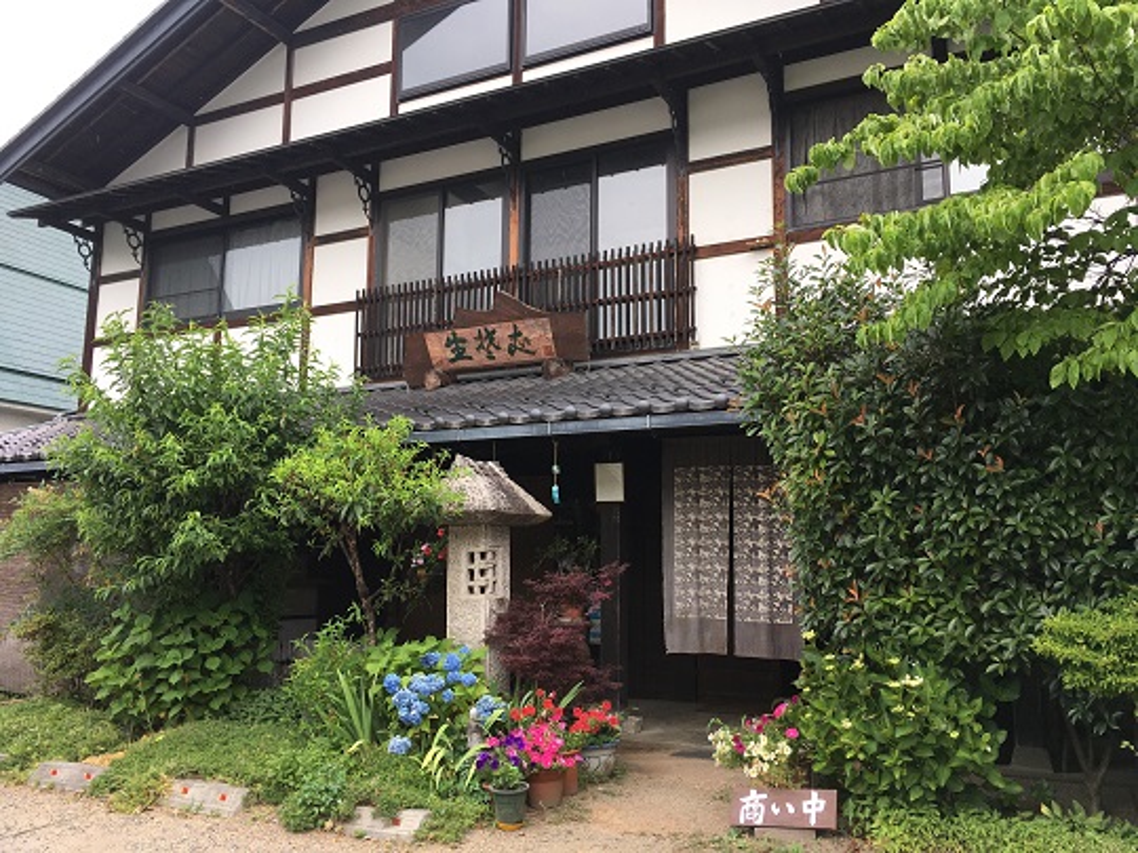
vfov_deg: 48.2
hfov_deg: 61.7
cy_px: 426
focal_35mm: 29
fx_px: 953
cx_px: 569
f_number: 2.2
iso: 25
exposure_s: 1/370
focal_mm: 4.15
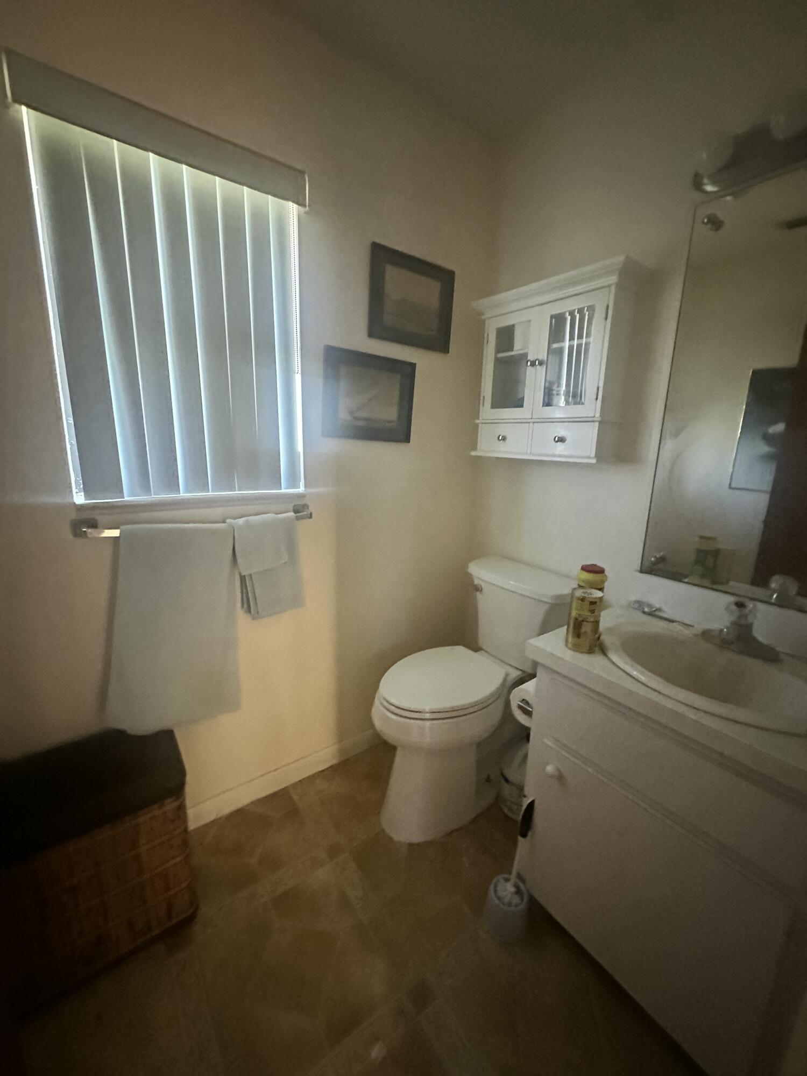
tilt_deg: -12.4
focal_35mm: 14
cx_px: 404
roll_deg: -3.8
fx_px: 435
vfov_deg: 102.1
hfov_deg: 85.7
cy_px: 538
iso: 1250
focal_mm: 2.22
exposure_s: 1/30
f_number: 2.2
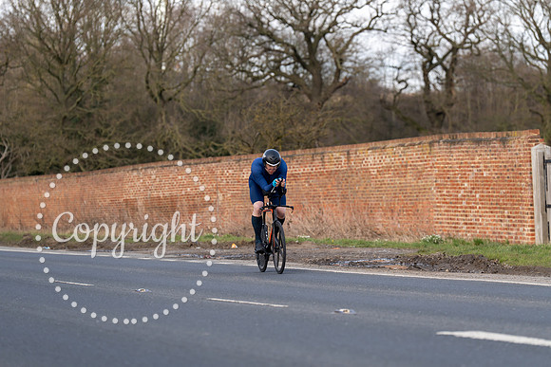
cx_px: 276
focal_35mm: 167
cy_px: 184
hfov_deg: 12.3
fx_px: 2557
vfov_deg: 8.2
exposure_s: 1/800
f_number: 4
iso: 250
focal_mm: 167
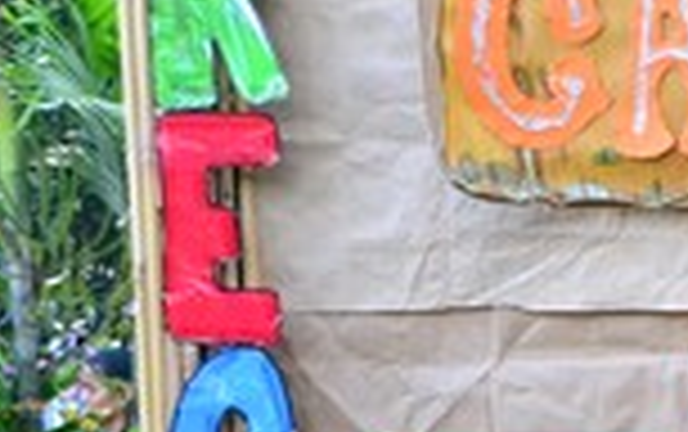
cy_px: 731
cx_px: 1372
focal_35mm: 166
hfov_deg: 11.4
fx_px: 3116
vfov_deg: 7.7
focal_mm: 26
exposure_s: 1/200
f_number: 6.3
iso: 3200
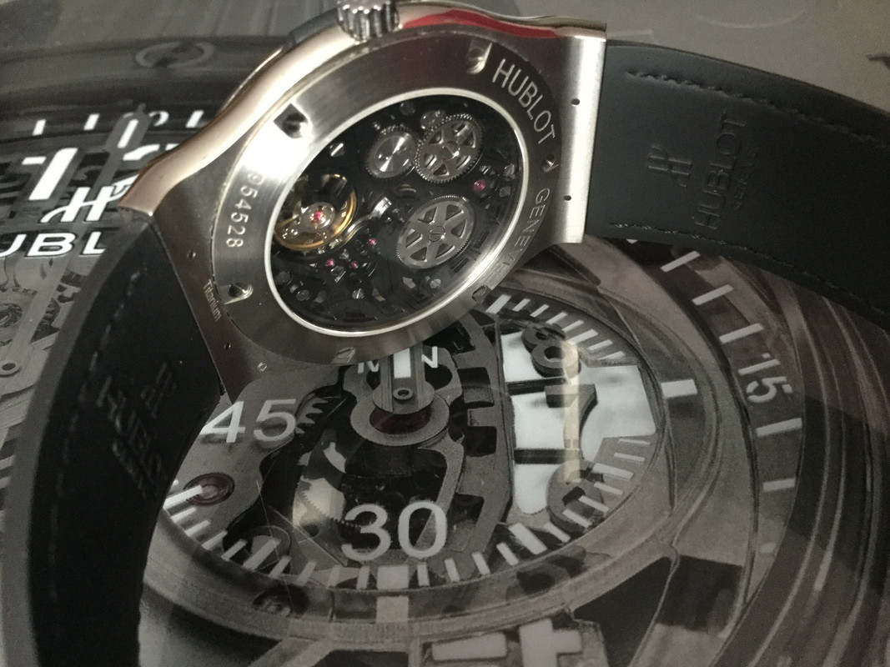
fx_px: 797
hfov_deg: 58.4
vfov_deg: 45.4
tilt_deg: -41.4
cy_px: 334
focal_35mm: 31
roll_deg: +4.5
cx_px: 445
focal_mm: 3.3
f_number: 2.4
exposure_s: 1/17
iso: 400
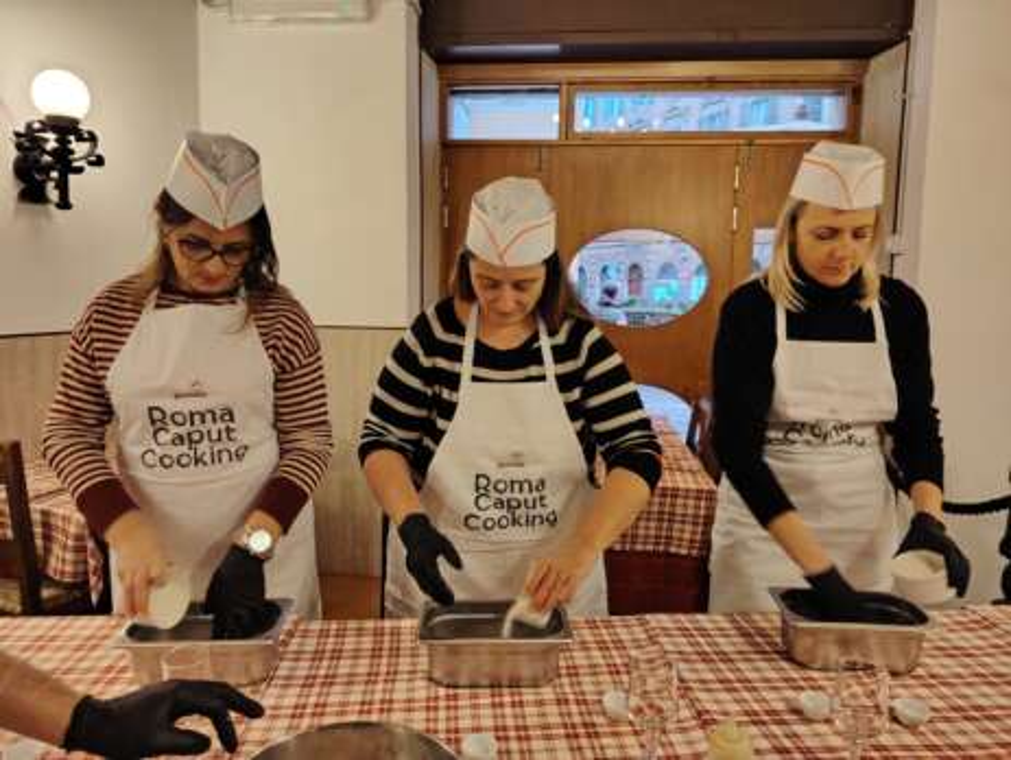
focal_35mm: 24
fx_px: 701
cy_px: 380
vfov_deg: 56.9
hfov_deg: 71.6
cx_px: 506
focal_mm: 5.25
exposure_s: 1/25
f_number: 1.75
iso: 453
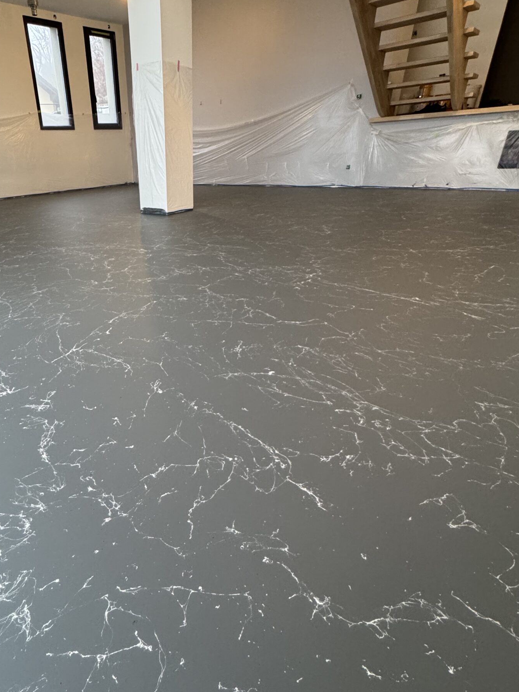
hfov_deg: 63.5
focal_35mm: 20
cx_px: 156
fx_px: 400
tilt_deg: -27.3
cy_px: 361
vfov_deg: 81.7
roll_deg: +3.5
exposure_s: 1/50
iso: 400
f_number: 2.2
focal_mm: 2.22
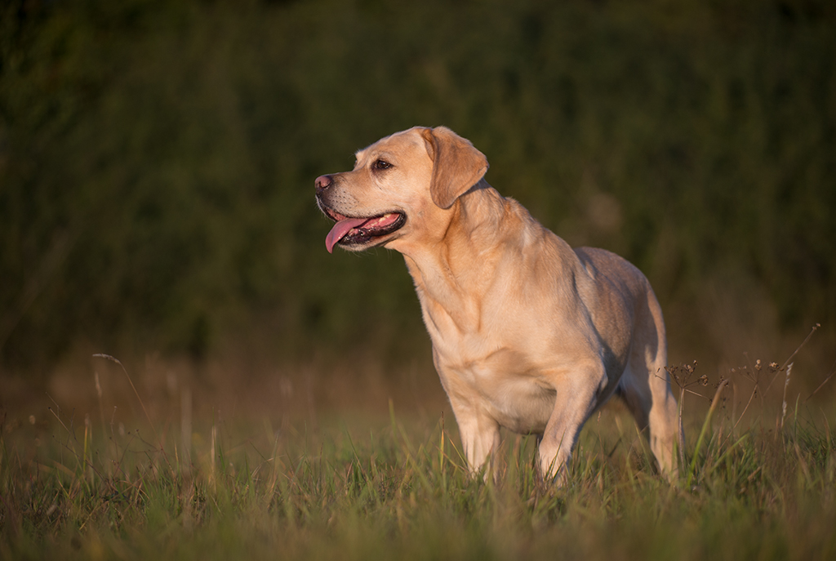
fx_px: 3955
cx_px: 418
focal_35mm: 170
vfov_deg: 8.1
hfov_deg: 12.1
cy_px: 280
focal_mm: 170
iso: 220
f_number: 4
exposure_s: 1/1250
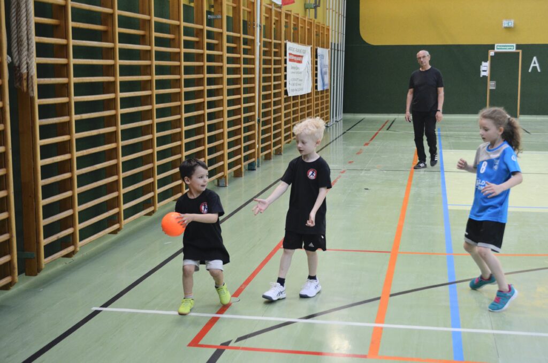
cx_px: 274
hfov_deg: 39.0
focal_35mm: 51
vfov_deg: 26.4
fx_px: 775
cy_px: 182
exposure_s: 1/250
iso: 1600
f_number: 5
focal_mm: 34
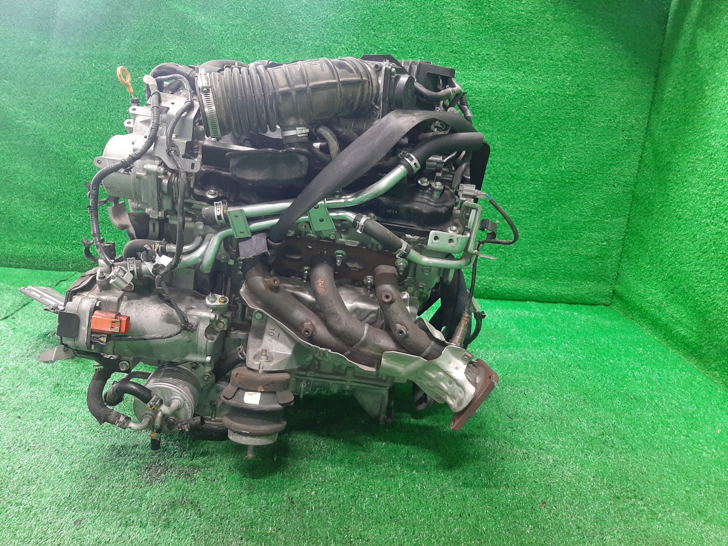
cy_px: 273
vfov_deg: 53.1
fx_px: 547
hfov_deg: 67.3
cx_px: 364
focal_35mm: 26
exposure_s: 1/50
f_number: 1.7
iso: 203
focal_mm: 3.93
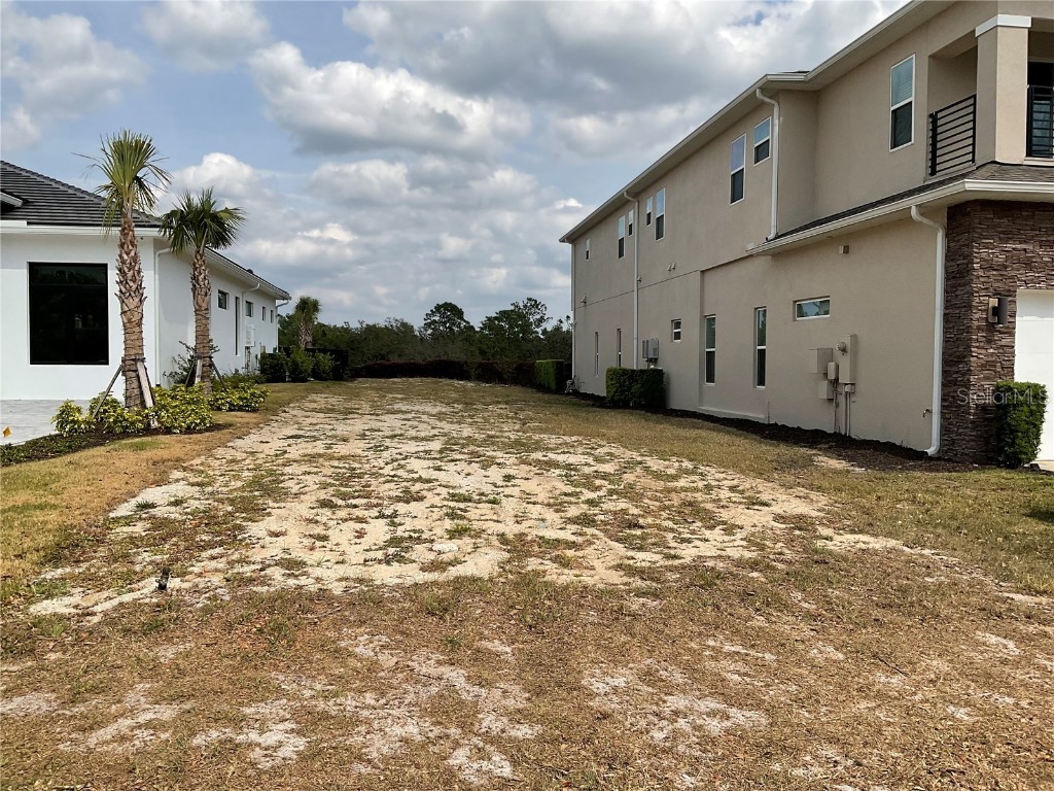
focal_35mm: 29
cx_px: 527
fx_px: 883
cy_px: 396
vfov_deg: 48.2
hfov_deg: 61.7
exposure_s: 1/2801
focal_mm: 3
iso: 16
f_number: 1.8
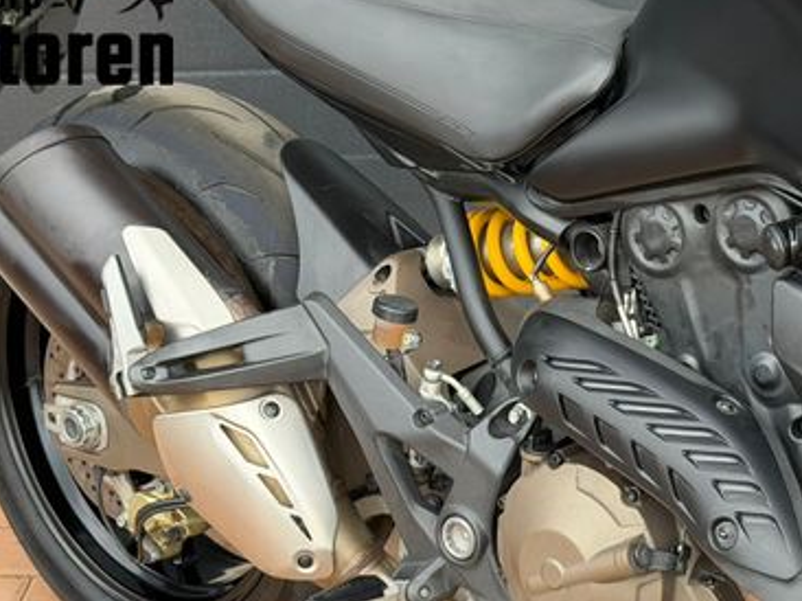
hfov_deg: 23.1
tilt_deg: -31.7
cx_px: 594
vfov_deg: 17.4
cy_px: 465
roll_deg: +4.3
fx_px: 1945
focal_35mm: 84
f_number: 1.78
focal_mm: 6.76
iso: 80
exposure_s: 1/652
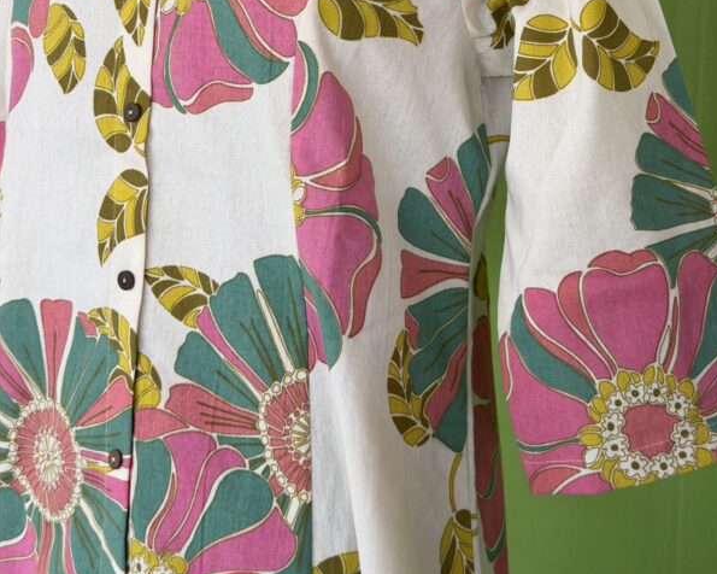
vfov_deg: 23.8
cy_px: 104
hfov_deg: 30.0
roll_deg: -1.1
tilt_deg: -6.8
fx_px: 1337
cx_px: 360
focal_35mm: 63
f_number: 1.78
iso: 80
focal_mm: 6.76
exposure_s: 1/121
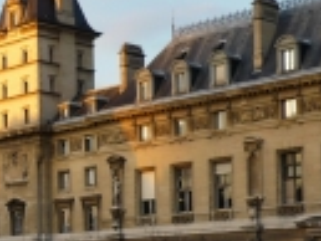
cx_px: -77
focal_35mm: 102
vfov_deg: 14.3
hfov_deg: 18.2
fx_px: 947
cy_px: 248
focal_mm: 5.5
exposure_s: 1/200
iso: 100
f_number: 2.8
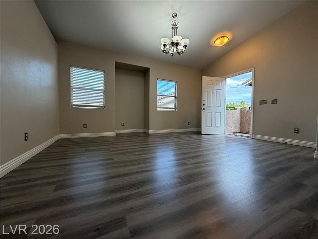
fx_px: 129
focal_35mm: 14
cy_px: 120
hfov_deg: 102.1
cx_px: 159
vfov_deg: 85.7
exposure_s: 1/120
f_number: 2.2
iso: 200
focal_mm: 2.22
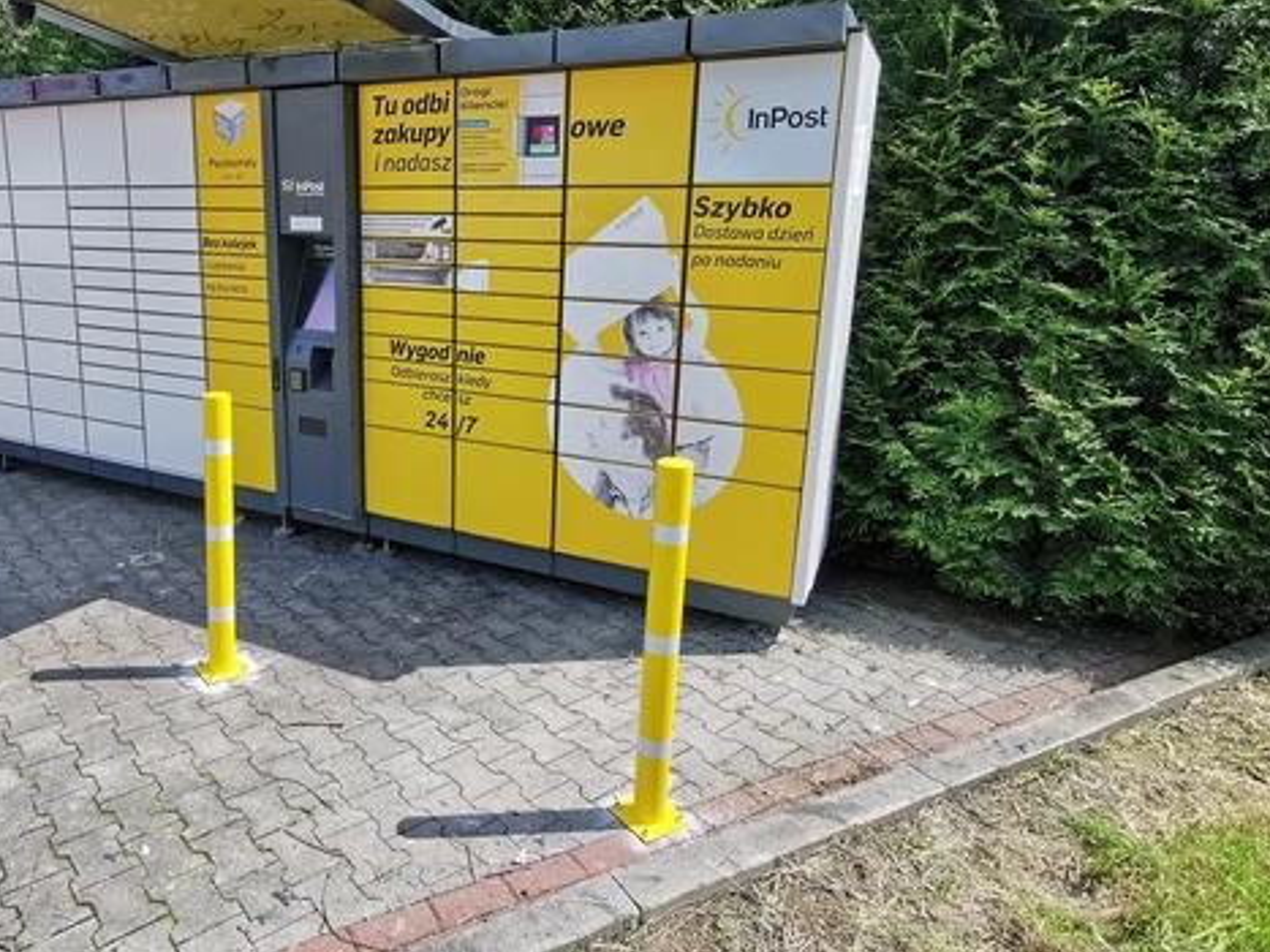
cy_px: 407
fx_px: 880
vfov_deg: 56.6
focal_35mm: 24
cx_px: 449
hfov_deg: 70.0
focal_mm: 2.35
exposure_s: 1/628
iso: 50
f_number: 2.2
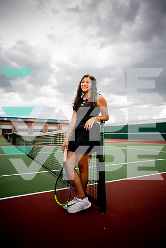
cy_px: 124
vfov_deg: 73.7
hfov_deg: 53.2
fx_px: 166
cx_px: 83
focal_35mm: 24
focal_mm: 24
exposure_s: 1/1250
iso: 50
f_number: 1.4
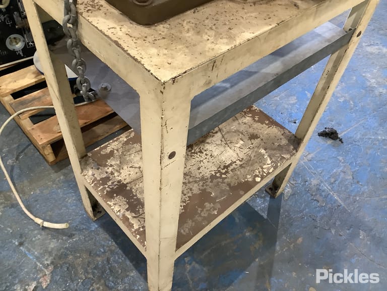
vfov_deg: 45.4
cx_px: 194
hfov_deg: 58.4
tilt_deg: -49.7
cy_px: 146
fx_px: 347
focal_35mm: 31
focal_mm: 3.3
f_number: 2.4
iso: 320
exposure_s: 1/50
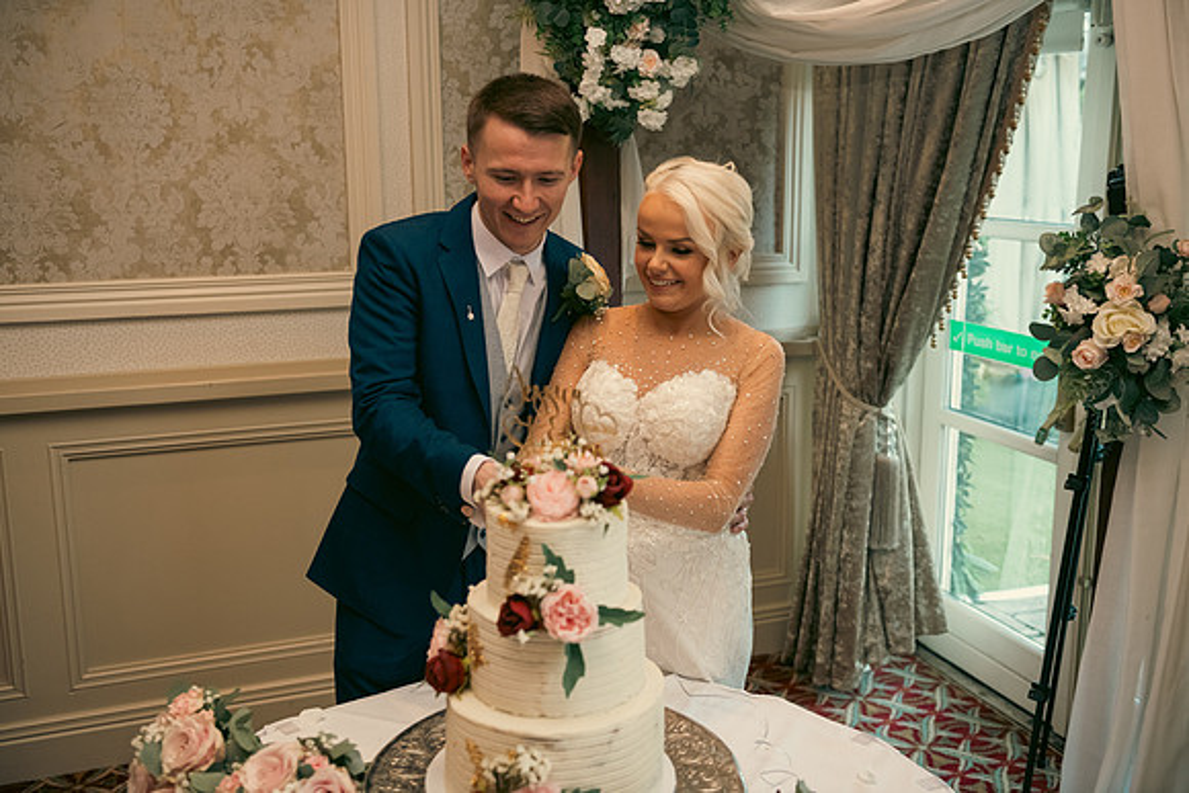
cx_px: 594
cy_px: 396
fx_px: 1189
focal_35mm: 36
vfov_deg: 36.9
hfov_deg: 53.1
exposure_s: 1/160
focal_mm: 36
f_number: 3.5
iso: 800
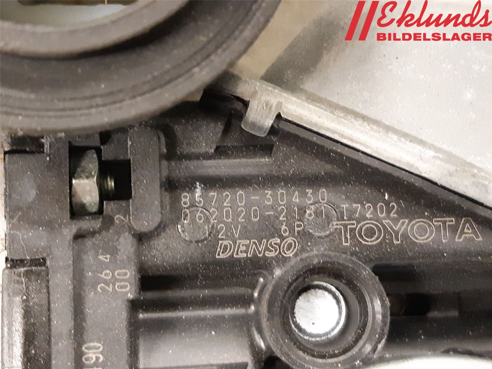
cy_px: 184
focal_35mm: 26
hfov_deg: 67.3
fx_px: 370
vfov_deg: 53.1
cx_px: 246
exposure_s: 1/25
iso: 500
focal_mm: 3.93
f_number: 1.7
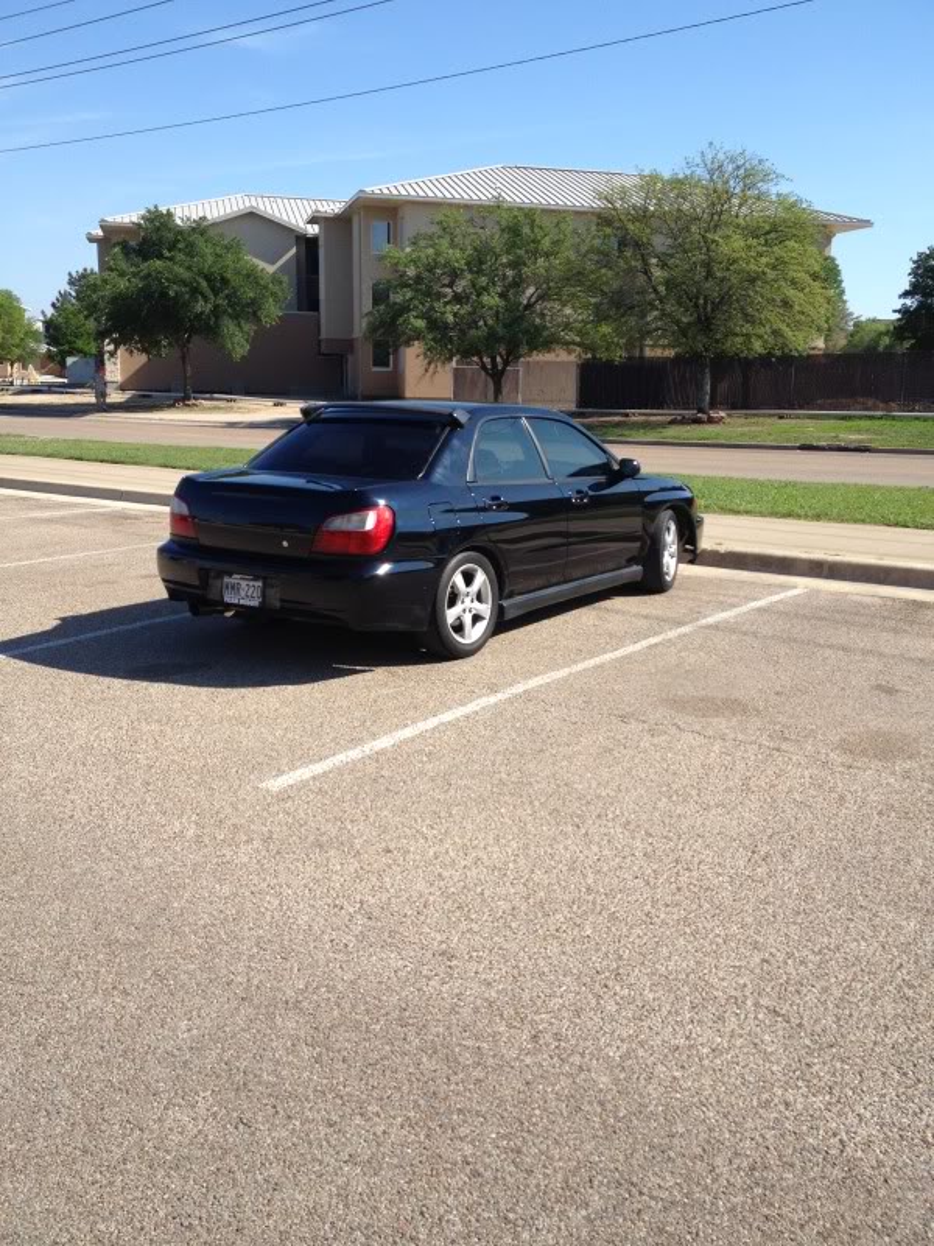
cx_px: 467
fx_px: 1259
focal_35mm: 35
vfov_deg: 52.6
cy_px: 623
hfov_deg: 40.7
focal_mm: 4.3
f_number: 2.4
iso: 64
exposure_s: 1/1346
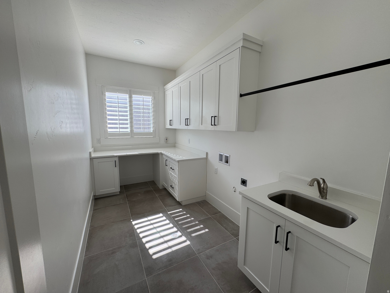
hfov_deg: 102.1
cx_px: 195
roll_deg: -0.4
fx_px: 158
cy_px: 146
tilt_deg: -6.6
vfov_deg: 85.7
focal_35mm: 14
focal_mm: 2.22
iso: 40
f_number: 2.2
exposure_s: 1/144
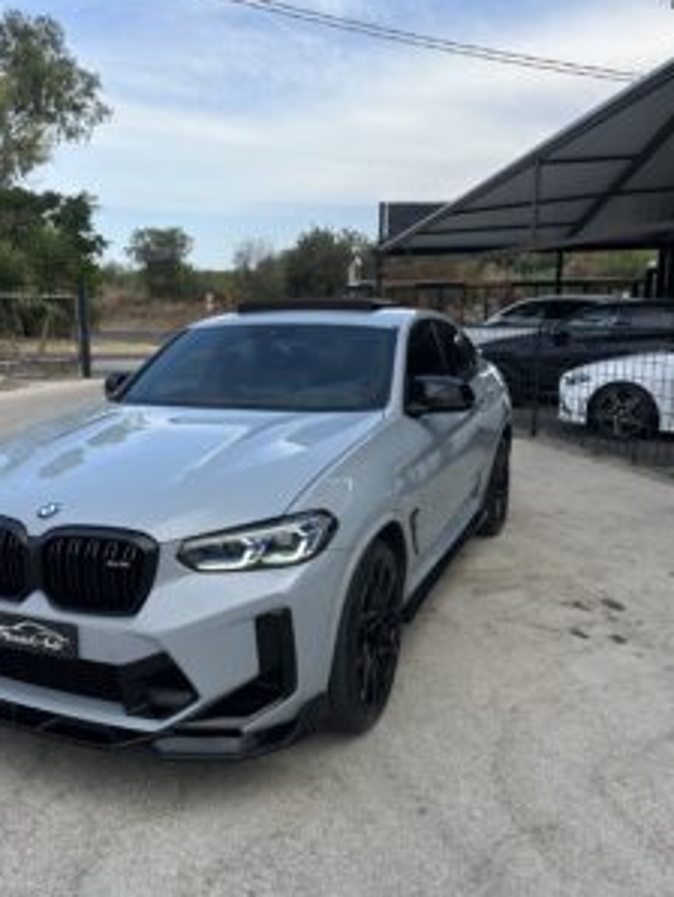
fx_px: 778
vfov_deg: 59.9
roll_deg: -1.3
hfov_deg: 46.5
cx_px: 259
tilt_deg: -7.9
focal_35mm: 30
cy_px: 450
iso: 80
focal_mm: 6.86
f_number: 1.78
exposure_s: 1/1639
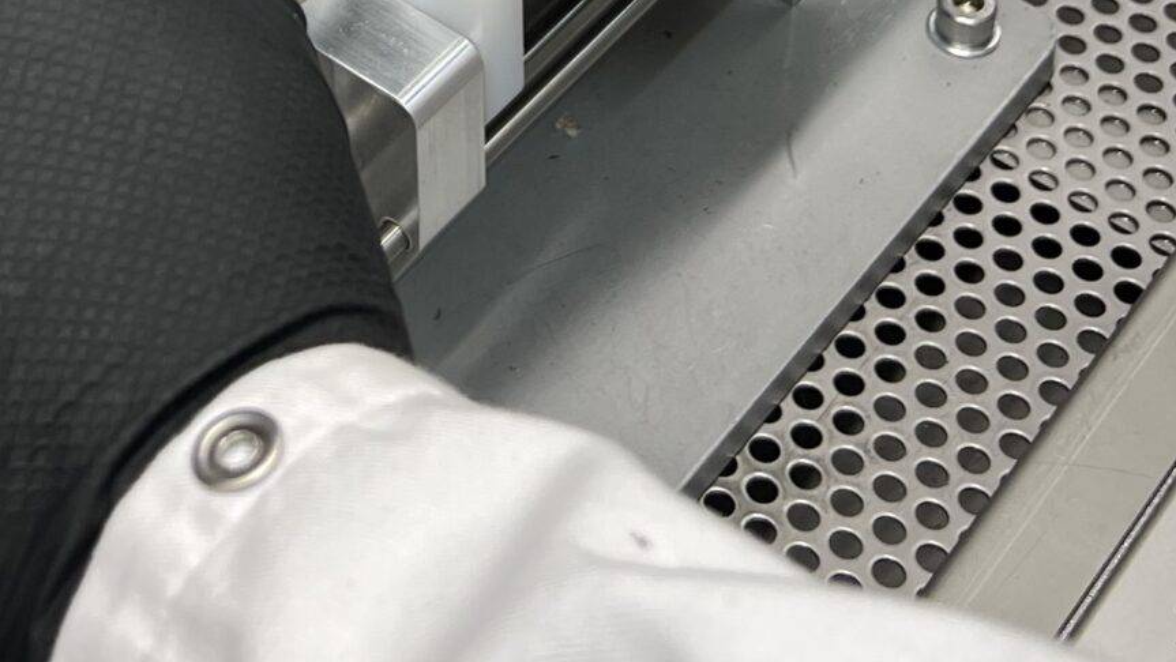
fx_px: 2620
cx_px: 196
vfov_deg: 12.9
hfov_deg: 24.8
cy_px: -591
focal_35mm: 84
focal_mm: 5.7
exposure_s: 1/100
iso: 64
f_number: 1.5
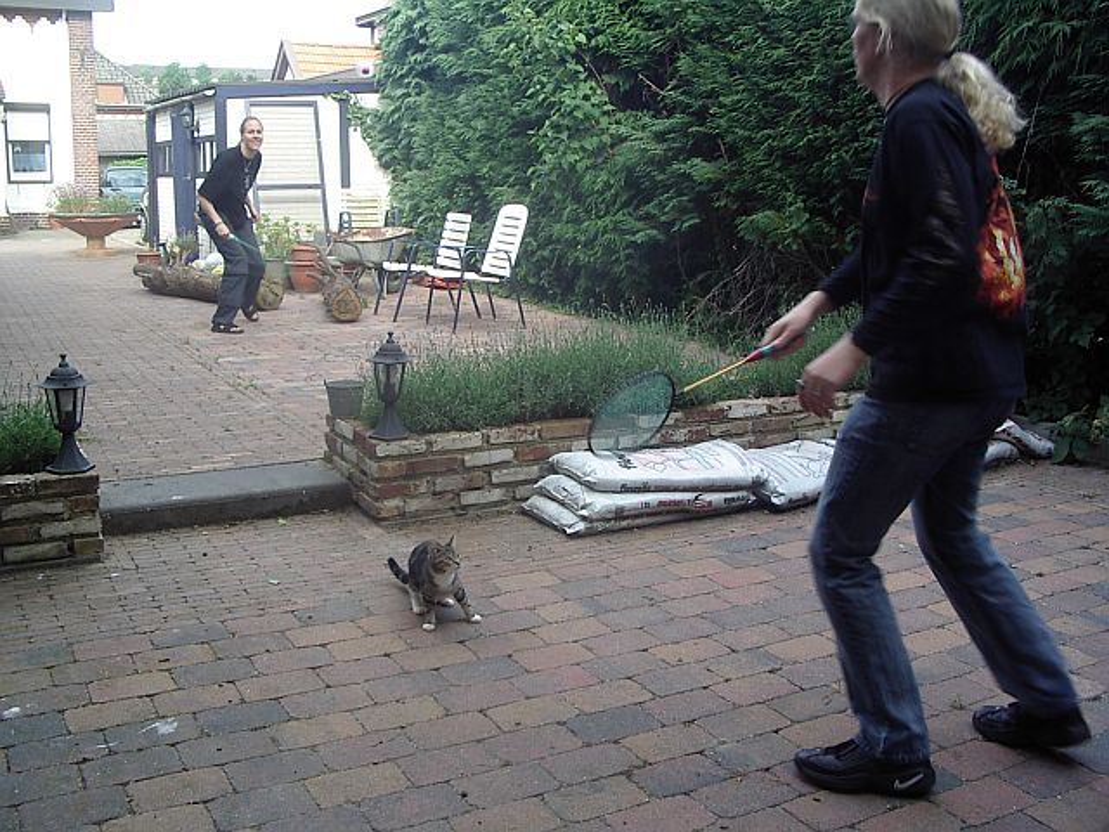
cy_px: 416
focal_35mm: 38
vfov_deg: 37.7
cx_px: 554
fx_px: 1217
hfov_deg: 49.0
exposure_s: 1/60
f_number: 4.8
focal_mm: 5.8
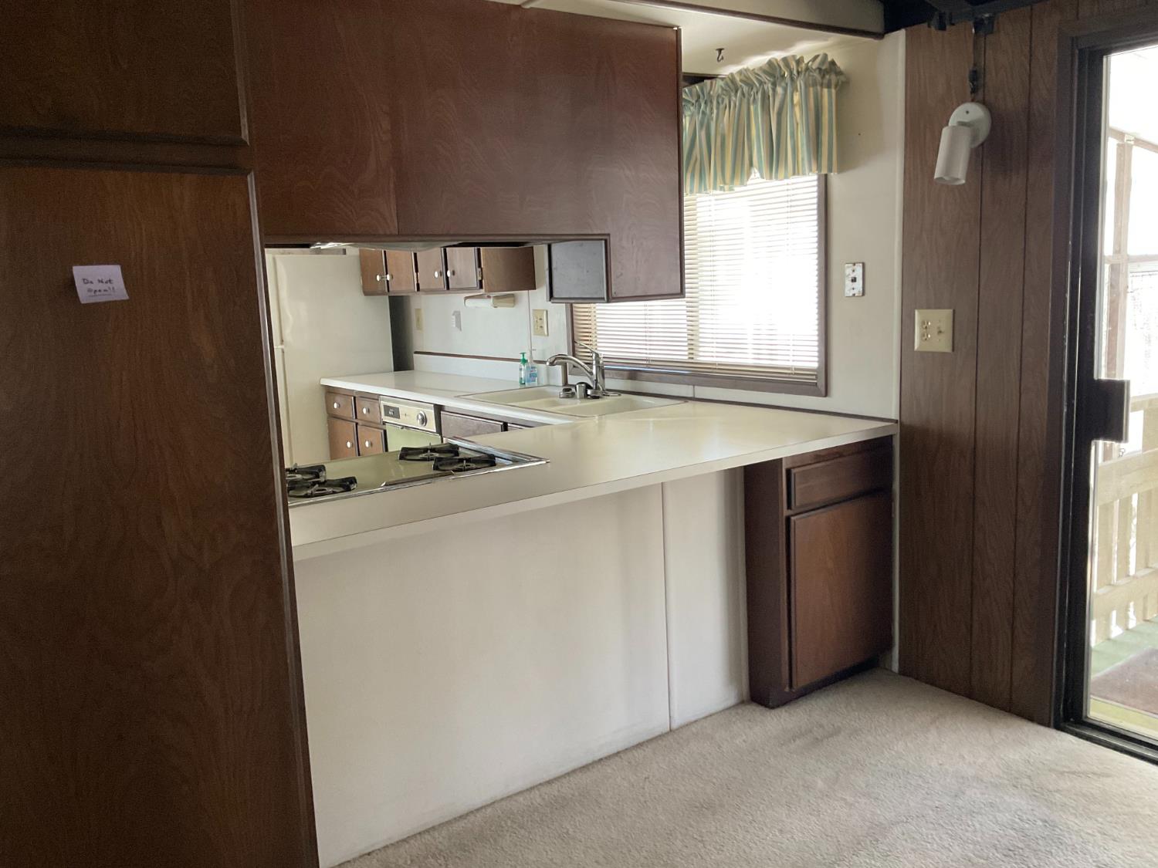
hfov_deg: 61.7
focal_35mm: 29
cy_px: 434
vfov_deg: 48.2
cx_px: 579
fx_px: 970
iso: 160
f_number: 1.8
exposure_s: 1/60
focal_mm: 3
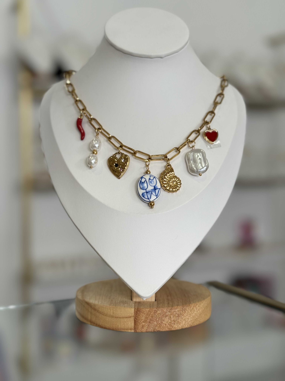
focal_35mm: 48
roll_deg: +0.2
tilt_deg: -3.3
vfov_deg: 39.7
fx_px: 527
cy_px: 190
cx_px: 142
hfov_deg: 30.3
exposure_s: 1/121
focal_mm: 6.76
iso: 50
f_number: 1.78
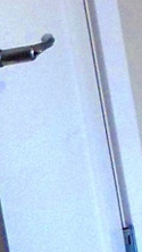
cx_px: 846
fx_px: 1157
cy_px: -193
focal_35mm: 173
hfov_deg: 4.9
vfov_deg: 11.6
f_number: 3.1
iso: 125
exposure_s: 1/30
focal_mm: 4
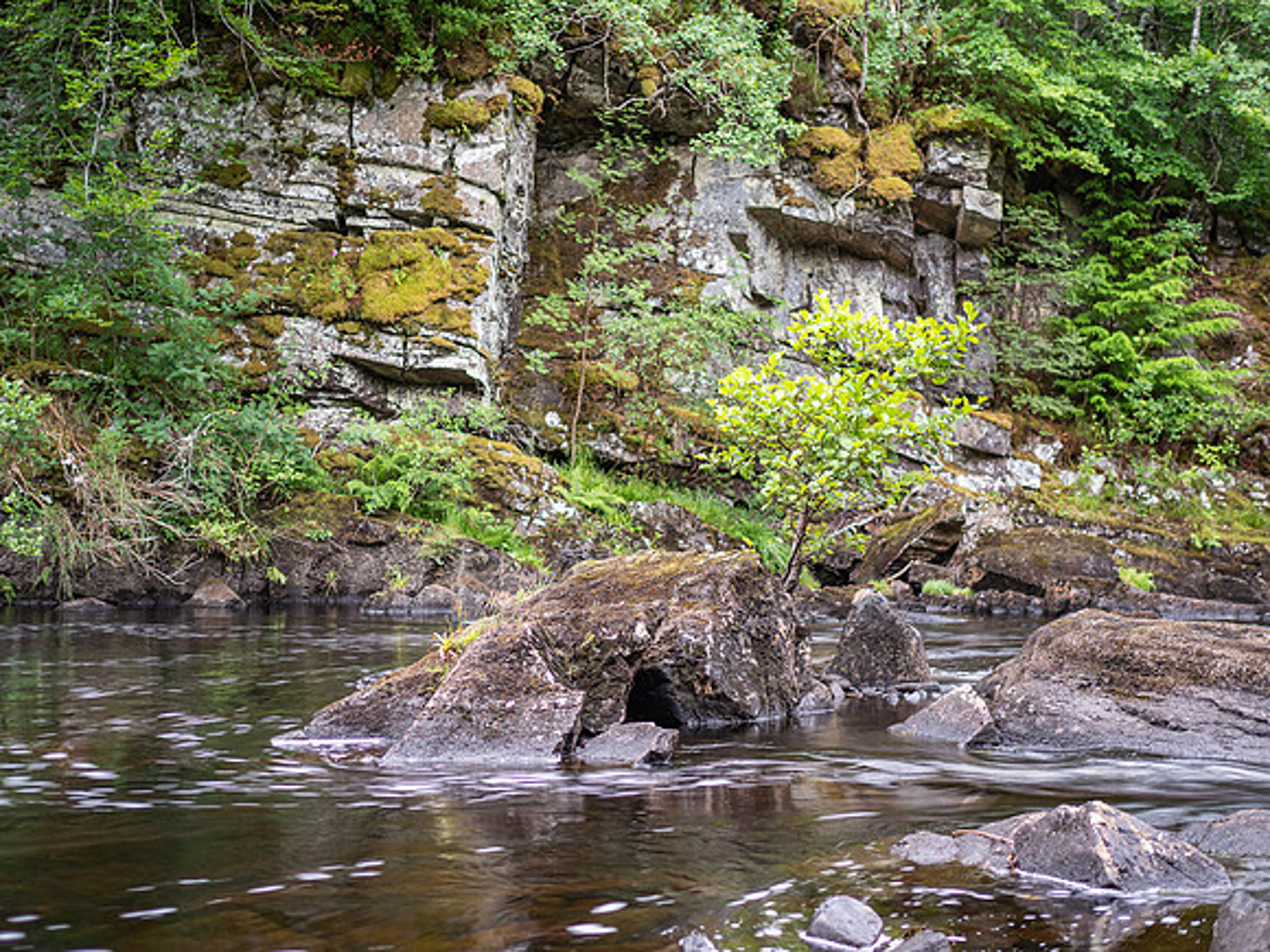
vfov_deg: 29.1
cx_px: 635
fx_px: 1834
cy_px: 476
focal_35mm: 50
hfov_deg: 38.2
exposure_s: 1/5
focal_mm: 25
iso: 200
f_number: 1.8
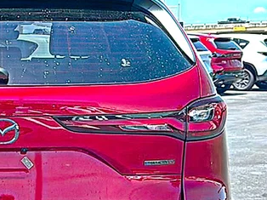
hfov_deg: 21.8
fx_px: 671
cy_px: 179
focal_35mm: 87
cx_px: 9
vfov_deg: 16.7
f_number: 1.78
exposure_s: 1/1292
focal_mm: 6.86
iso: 80
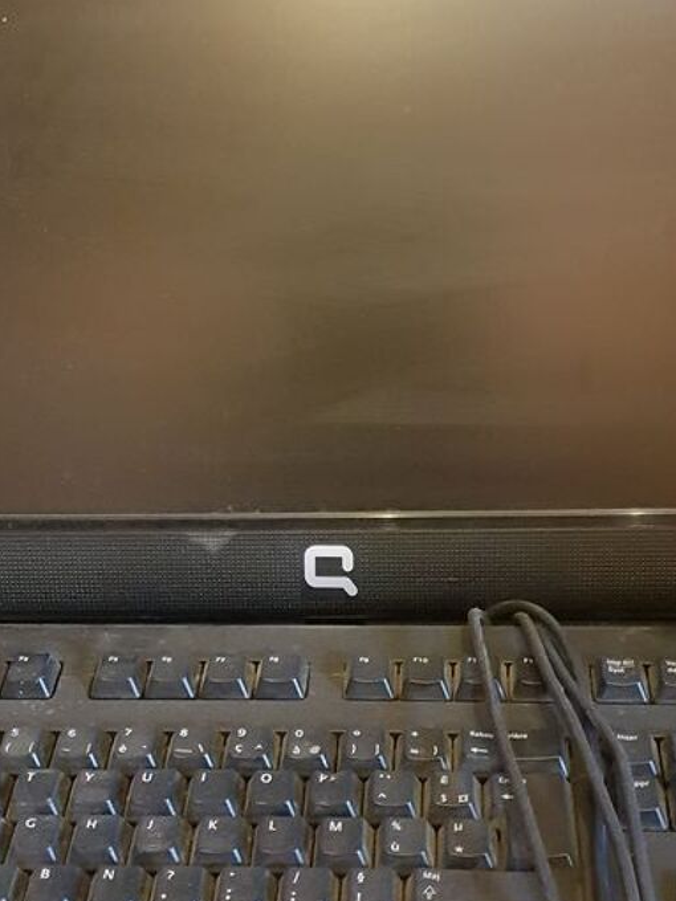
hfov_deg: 28.6
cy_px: 564
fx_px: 1328
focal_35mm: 51
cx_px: 342
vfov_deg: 37.3
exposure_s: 1/10
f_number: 1.5
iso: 1000
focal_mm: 4.3
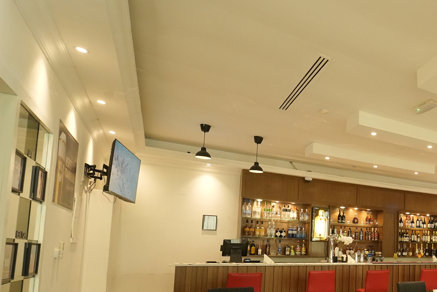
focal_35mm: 29
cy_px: 223
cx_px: 434
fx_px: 352
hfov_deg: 51.5
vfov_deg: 43.4
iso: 5000
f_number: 7.1
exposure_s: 1/100
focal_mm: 14
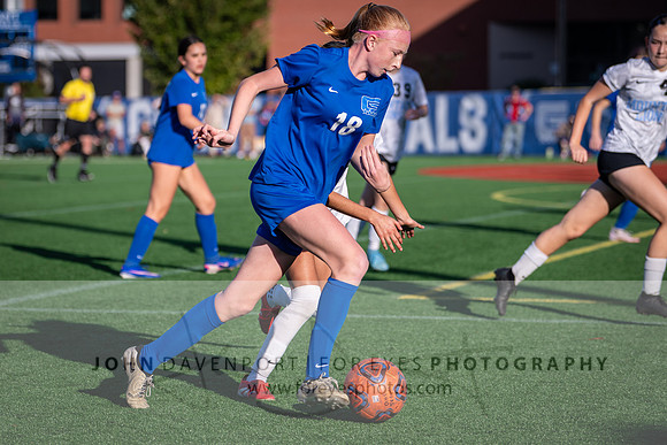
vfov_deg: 9.4
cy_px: 144
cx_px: 230
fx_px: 2715
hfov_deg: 14.0
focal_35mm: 147
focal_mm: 102
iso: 110
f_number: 2.8
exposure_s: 1/2000
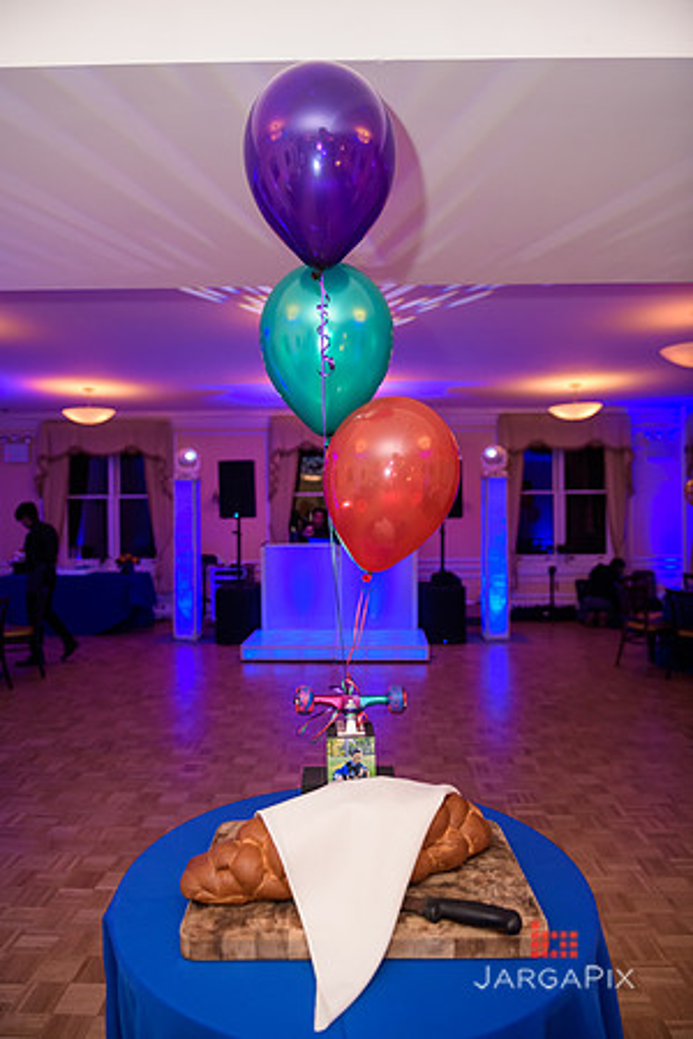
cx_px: 346
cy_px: 520
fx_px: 693
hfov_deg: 53.1
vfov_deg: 73.7
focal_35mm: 24
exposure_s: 1/125
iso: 1600
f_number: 3.2
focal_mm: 24
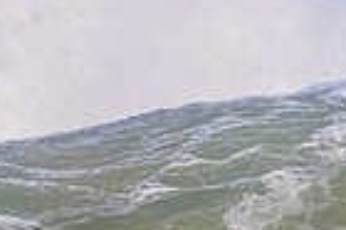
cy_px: 349
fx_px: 34607
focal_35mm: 3605
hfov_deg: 0.6
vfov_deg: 0.4
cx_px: 255
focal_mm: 800
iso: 2500
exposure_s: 1/2000
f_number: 11
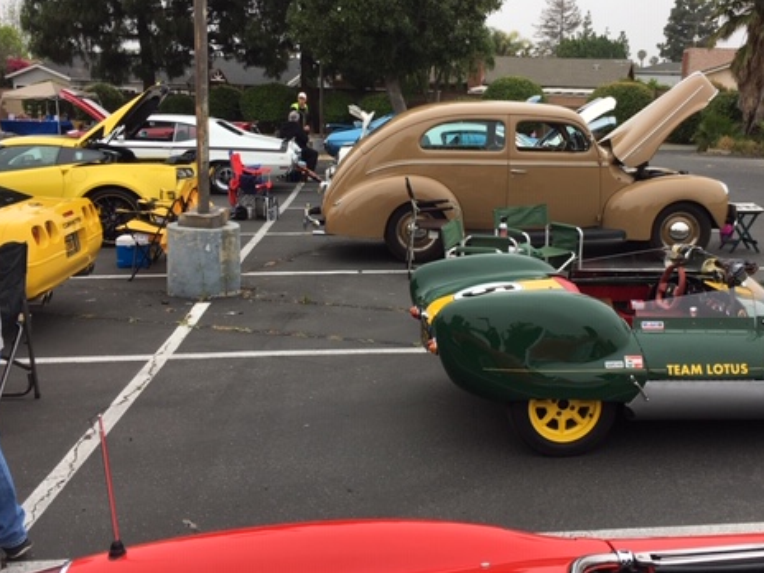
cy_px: 247
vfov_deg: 35.9
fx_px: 883
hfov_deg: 46.6
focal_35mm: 40
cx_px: 454
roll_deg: -2.5
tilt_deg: -8.8
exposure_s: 1/351
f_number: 2.2
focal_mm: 4.15
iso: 25
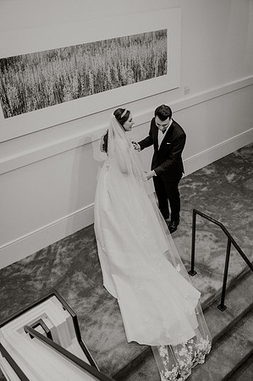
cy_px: 190
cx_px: 126
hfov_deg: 41.0
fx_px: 338
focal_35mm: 32
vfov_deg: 58.8
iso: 1250
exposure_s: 1/160
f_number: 3.2
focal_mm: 32
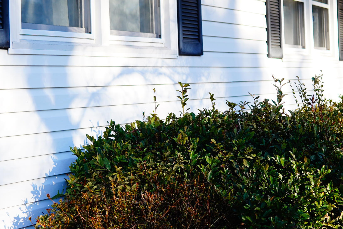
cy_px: 58
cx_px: 209
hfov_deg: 24.7
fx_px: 781
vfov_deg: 16.6
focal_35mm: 82
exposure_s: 1/400
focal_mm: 30
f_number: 3.2
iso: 100
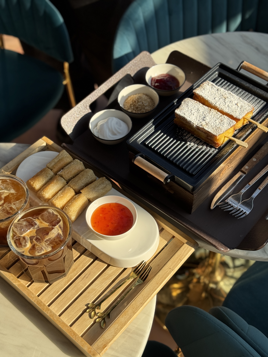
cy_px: 178
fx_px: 495
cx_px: 134
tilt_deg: -51.9
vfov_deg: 39.7
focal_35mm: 48
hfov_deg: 30.3
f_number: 1.78
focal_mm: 6.76
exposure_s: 1/693
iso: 64
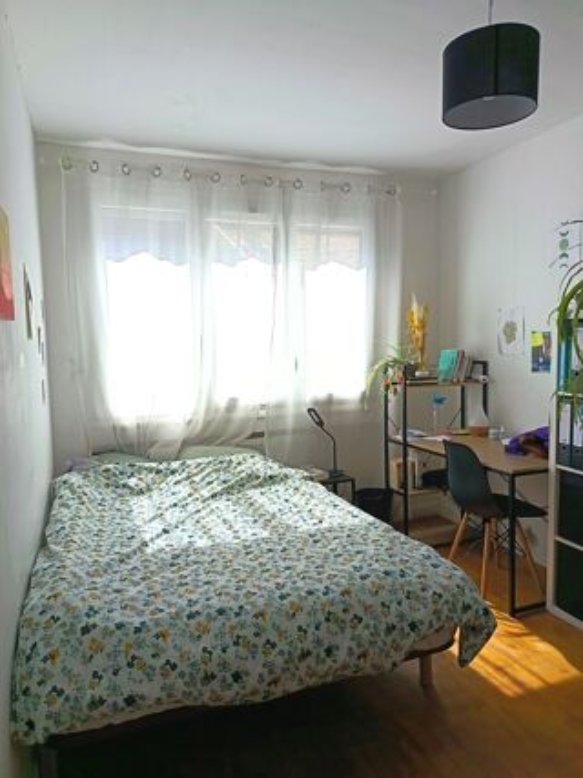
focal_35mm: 24
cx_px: 292
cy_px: 389
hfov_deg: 56.8
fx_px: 539
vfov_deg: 71.6
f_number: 1.75
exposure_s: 1/242
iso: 100
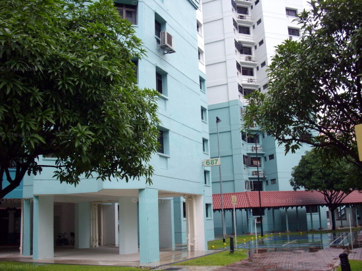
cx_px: 181
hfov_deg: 50.2
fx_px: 387
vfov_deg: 38.6
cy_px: 136
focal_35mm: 37
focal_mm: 6.2
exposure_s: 1/80
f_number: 2.8
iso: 160
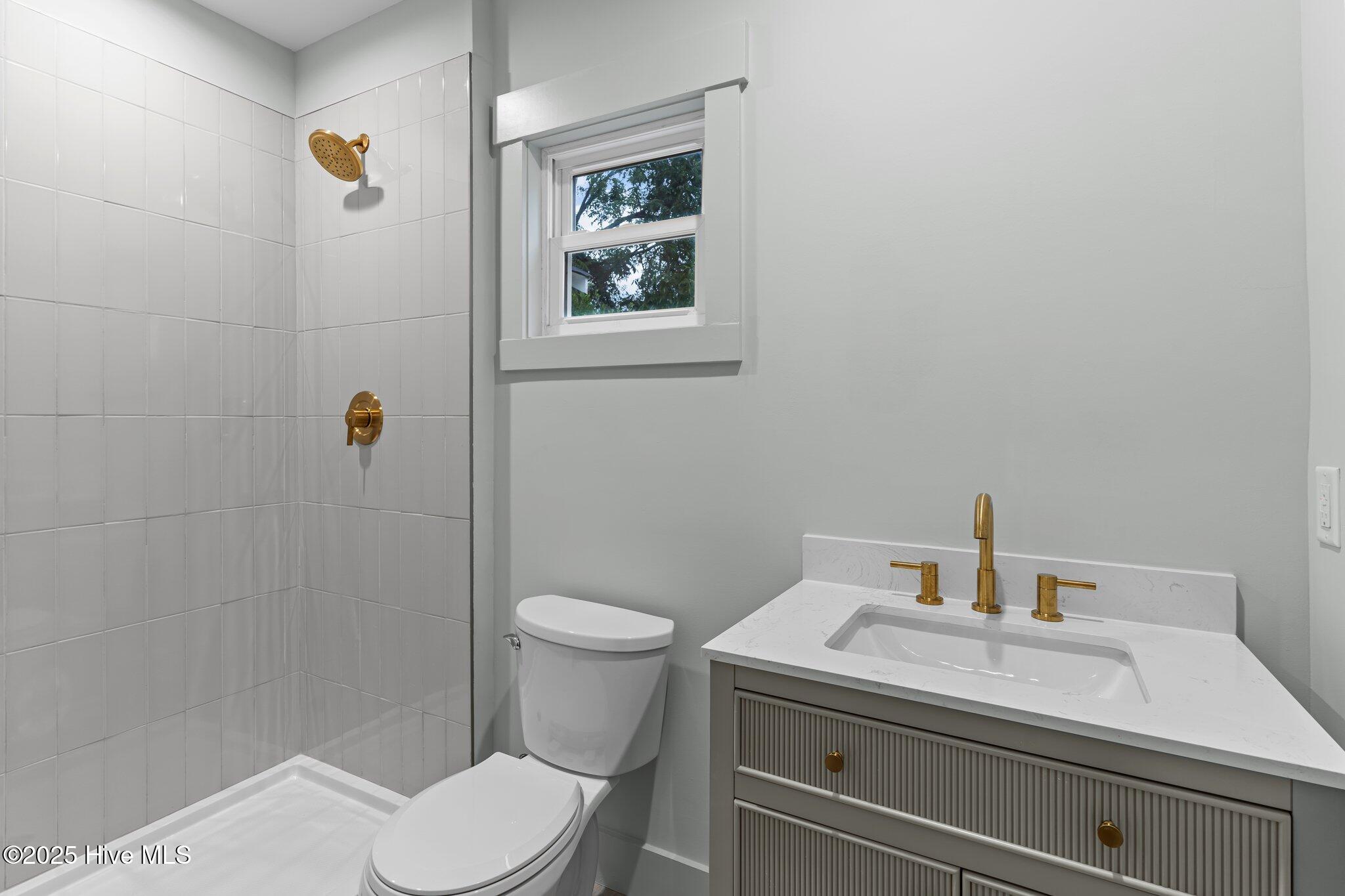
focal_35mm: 17
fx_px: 635
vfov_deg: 70.4
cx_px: 672
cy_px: 448
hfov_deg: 93.3
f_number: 8
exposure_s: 2.5
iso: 100
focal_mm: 17
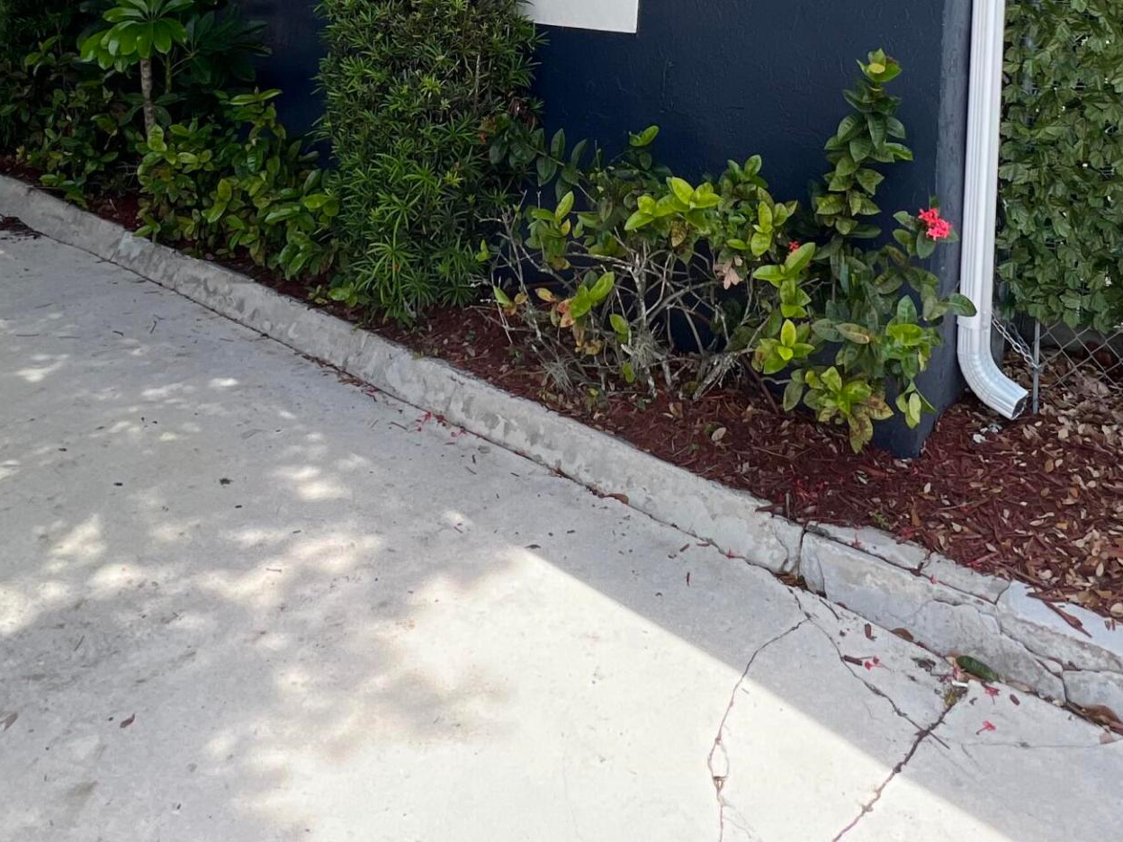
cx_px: 651
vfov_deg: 38.0
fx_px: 973
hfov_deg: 59.6
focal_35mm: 30
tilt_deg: +1.9
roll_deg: -2.0
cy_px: -108
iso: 32
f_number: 1.8
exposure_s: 1/506
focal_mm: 1.57
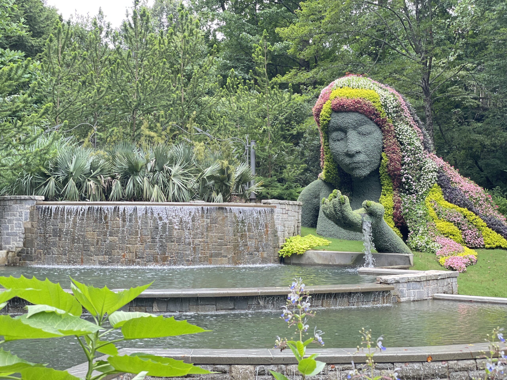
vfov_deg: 28.0
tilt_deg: +4.0
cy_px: 190
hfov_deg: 36.8
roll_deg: -0.2
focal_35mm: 52
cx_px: 254
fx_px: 762
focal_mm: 6
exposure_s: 1/122
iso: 32
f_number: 2
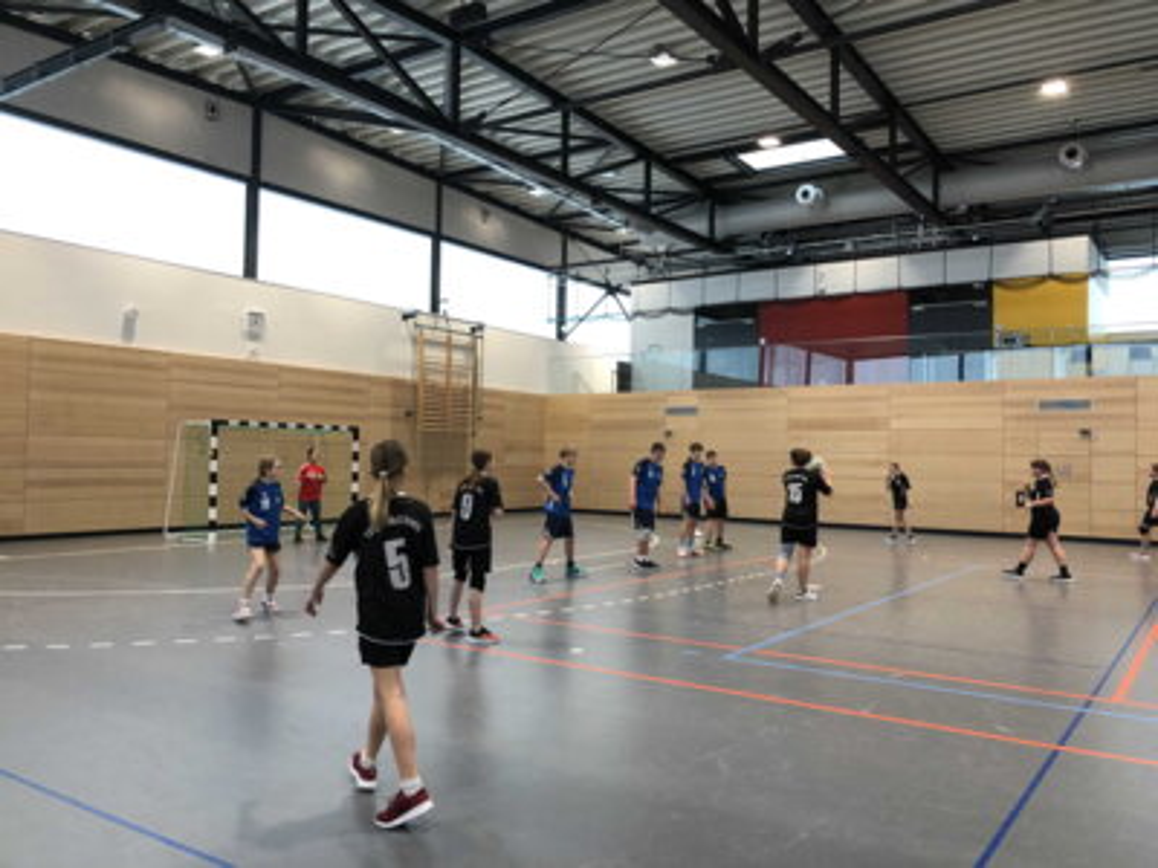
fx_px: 937
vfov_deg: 49.7
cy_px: 434
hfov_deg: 63.4
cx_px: 579
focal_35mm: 28
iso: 40
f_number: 1.8
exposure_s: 1/30
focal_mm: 3.99
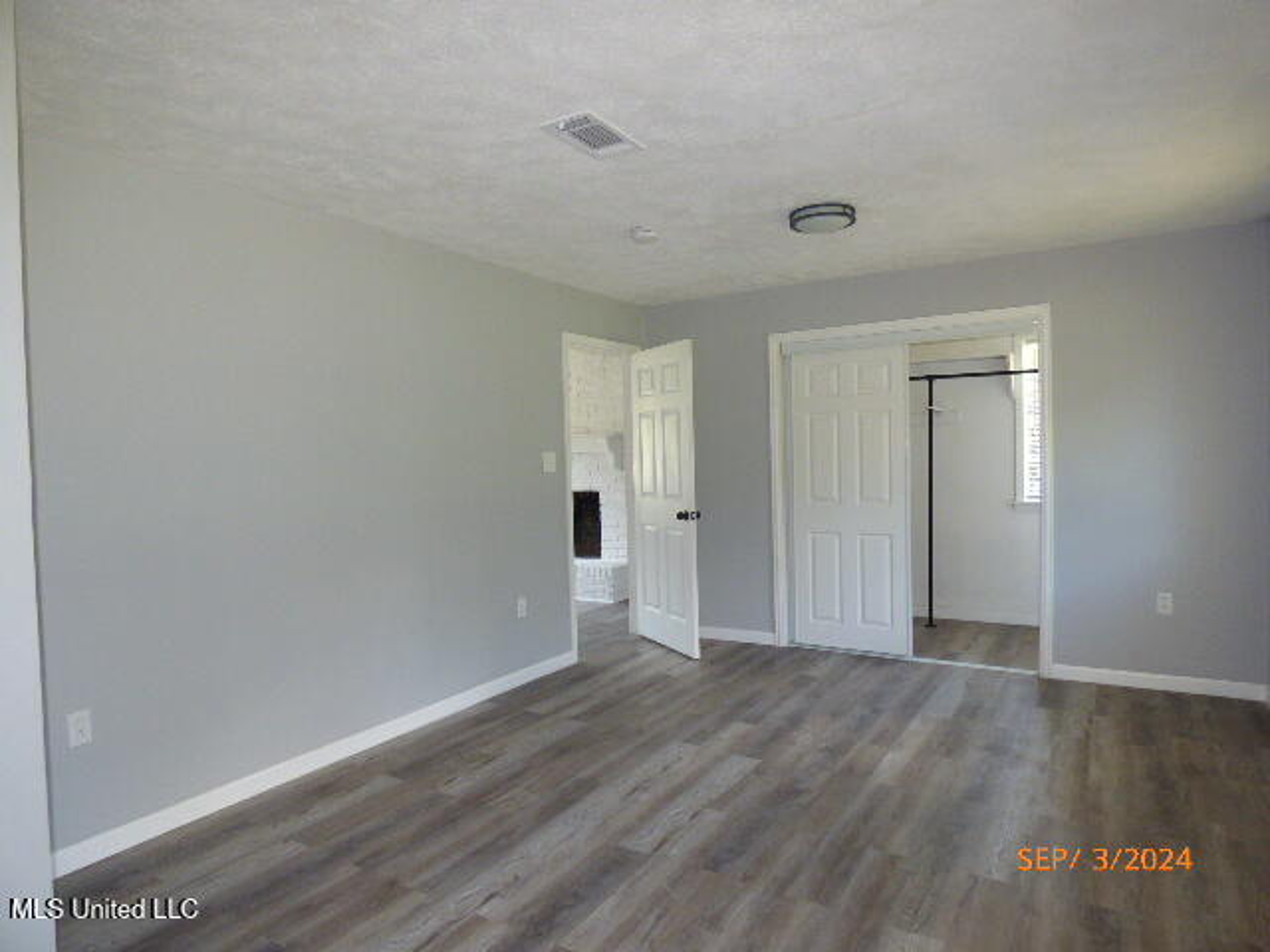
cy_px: 476
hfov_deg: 81.7
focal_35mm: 20
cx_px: 635
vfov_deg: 66.0
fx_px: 734
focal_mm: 3.58
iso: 250
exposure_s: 1/60
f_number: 2.8
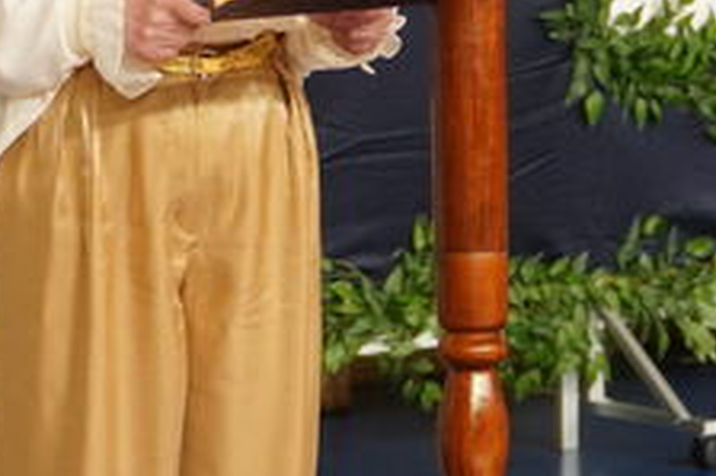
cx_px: 208
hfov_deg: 8.7
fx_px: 4690
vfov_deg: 5.8
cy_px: 5
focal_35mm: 236
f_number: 4
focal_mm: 44
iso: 1600
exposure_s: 1/160
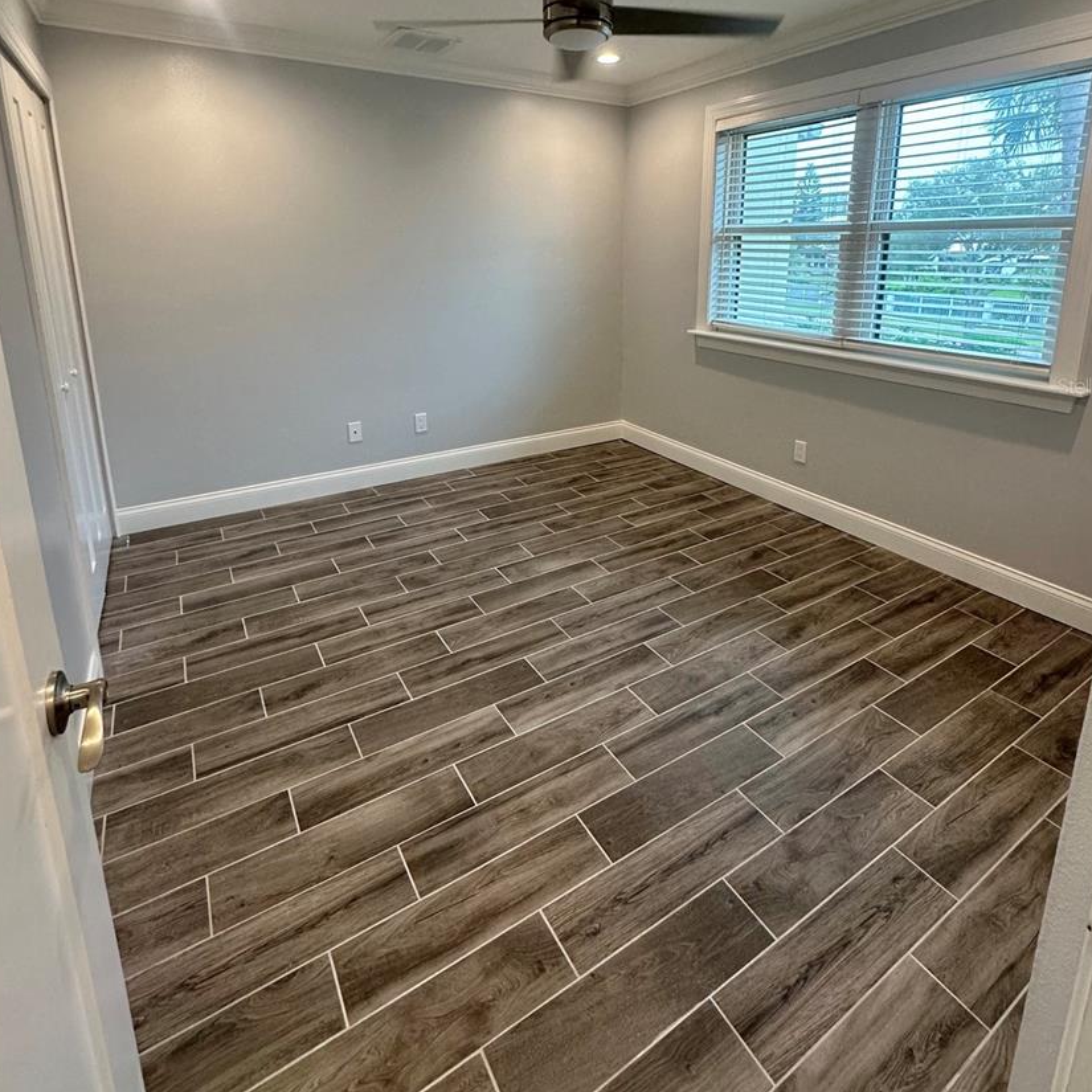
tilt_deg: -11.3
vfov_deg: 78.7
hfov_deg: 80.7
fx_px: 642
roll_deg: -0.7
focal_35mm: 18
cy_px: 385
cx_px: 556
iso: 200
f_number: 2.2
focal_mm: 2.22
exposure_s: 1/120
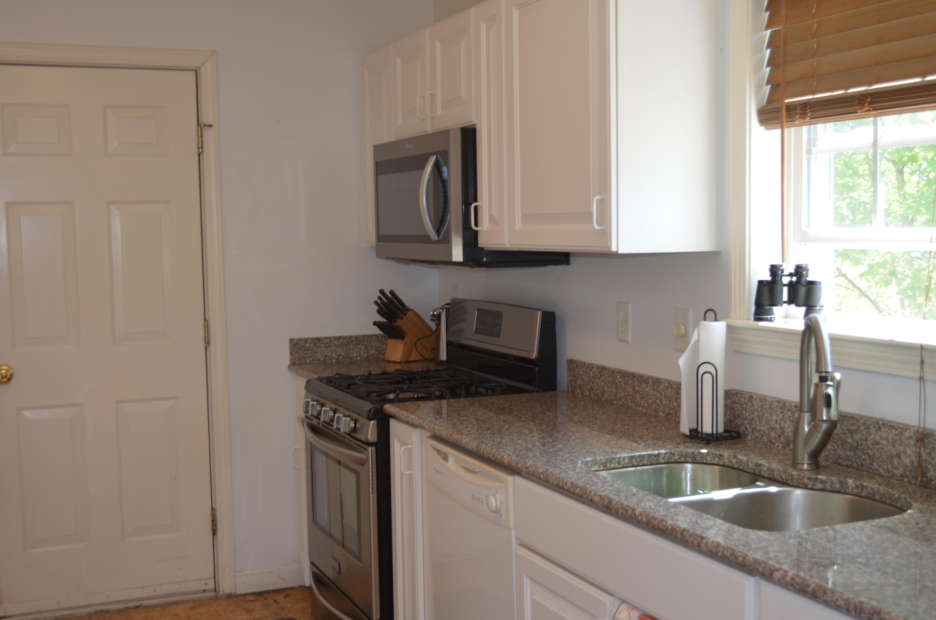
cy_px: 310
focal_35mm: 45
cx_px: 468
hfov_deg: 43.7
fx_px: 1168
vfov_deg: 29.7
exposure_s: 1/30
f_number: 4.5
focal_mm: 30
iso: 200
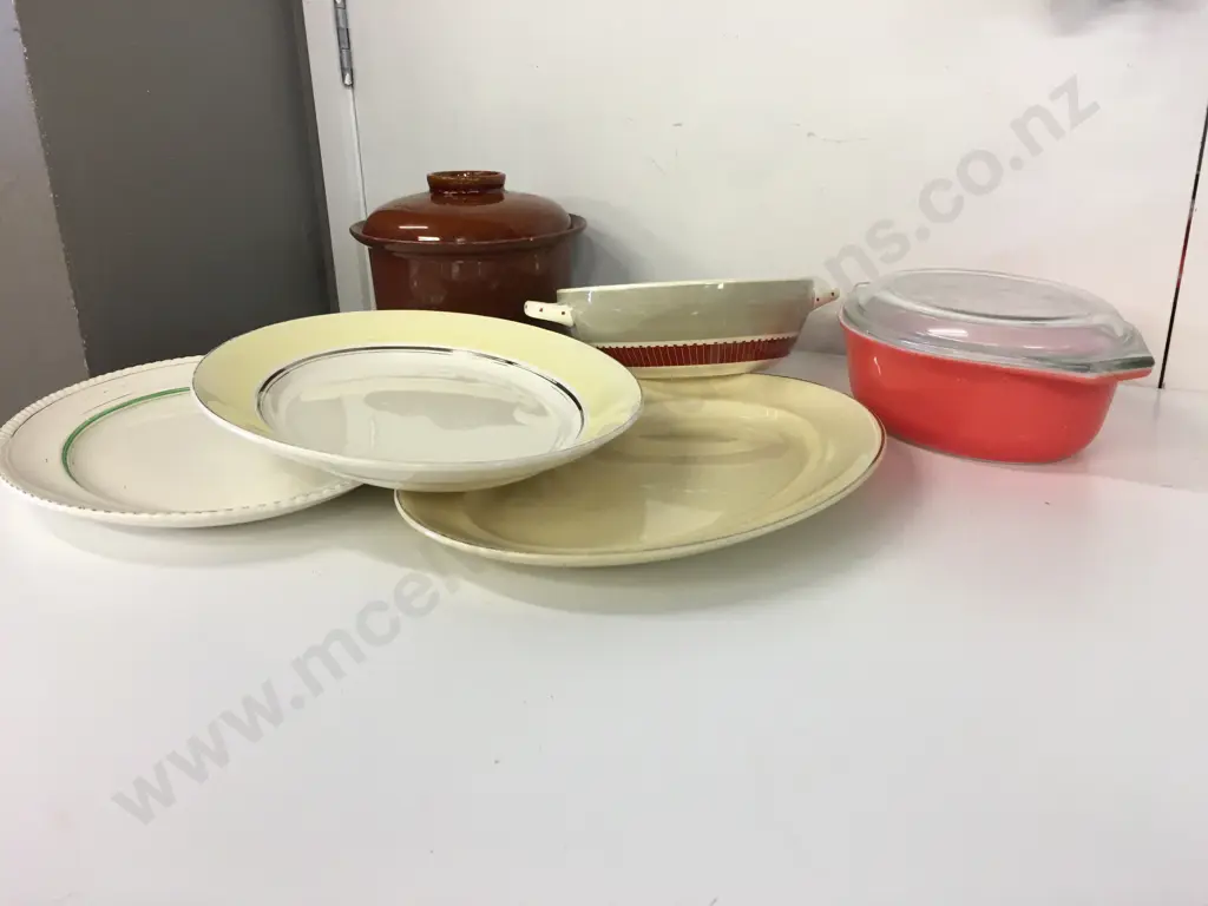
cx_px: 604
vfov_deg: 48.2
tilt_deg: -18.8
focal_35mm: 29
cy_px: 453
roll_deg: +1.3
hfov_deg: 61.7
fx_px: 1012
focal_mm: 4.15
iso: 50
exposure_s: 1/33
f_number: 2.2
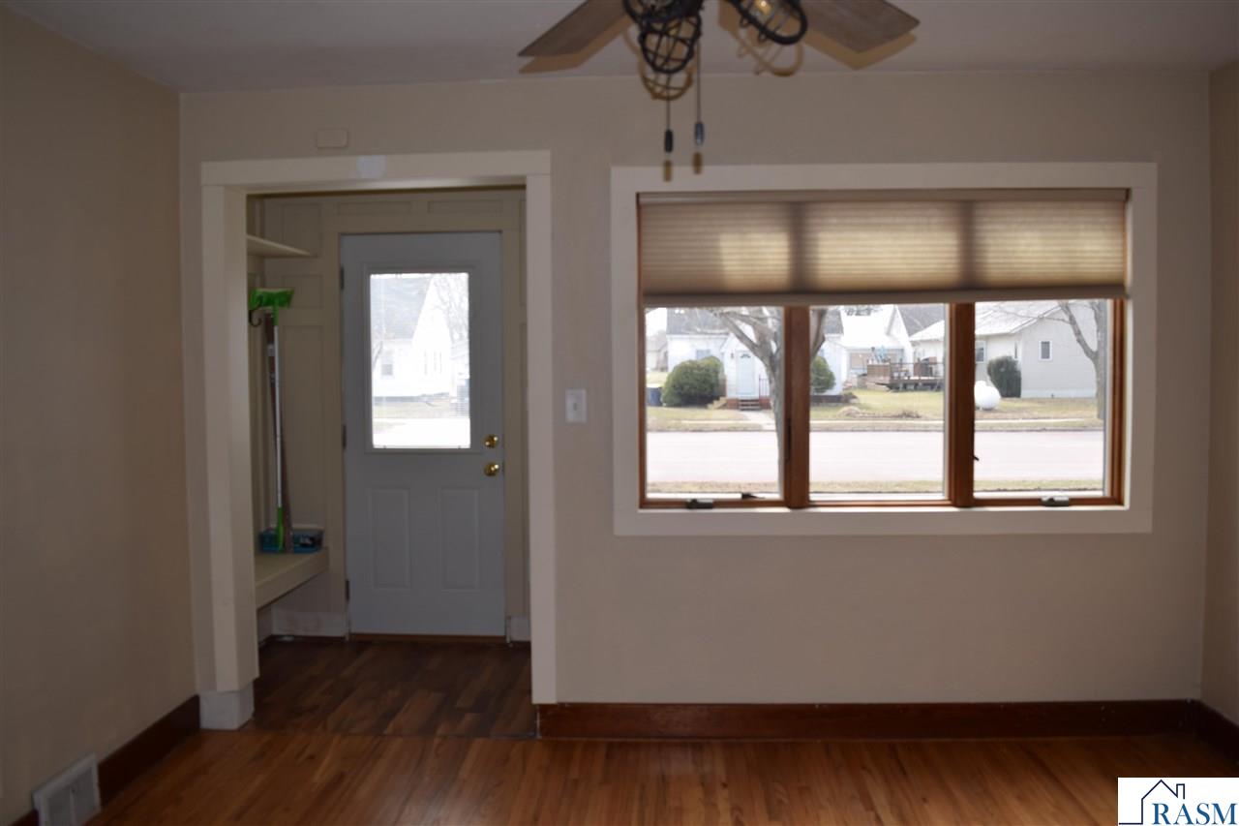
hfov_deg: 67.4
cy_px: 413
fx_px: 929
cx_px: 620
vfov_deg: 47.9
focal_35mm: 27
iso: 110
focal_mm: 18
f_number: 5.6
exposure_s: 1/125
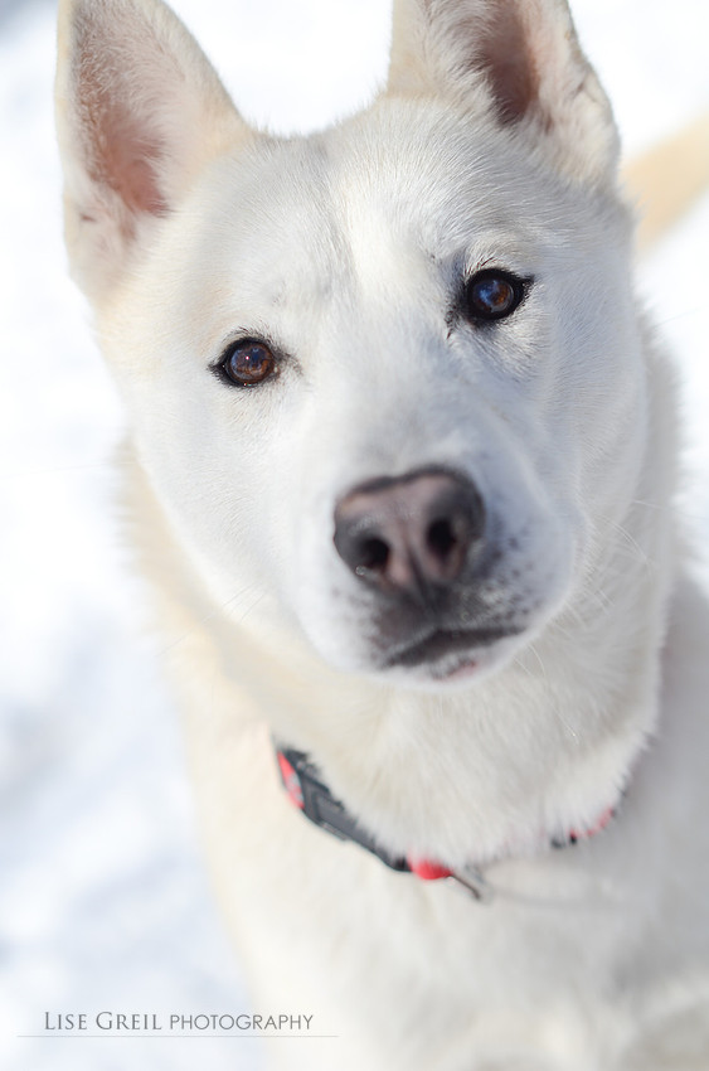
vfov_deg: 27.0
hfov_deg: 18.1
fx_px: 2225
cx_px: 354
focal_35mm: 75
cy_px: 536
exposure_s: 1/2500
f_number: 3.2
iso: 100
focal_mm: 50
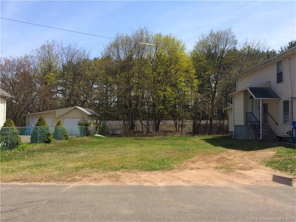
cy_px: 111
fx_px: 248
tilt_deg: +2.2
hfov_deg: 61.7
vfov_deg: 48.2
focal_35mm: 29
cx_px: 148
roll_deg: +0.3
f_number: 2.2
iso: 32
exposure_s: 1/1786
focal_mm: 4.15
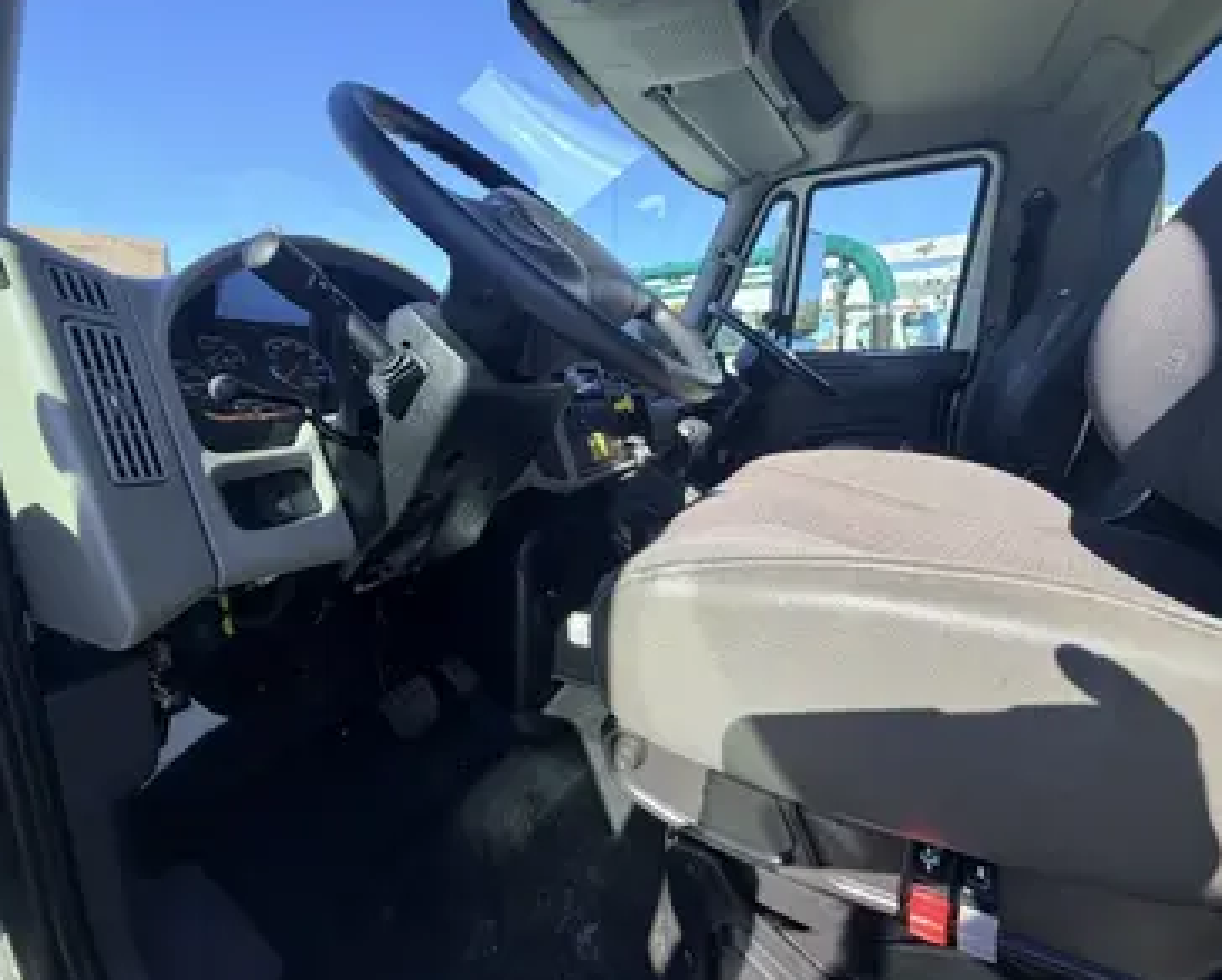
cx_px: 618
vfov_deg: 84.1
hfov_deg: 96.7
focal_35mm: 15
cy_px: 483
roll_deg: -1.5
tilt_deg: -12.6
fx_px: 543
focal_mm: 2.22
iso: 50
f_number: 2.2
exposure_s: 1/502
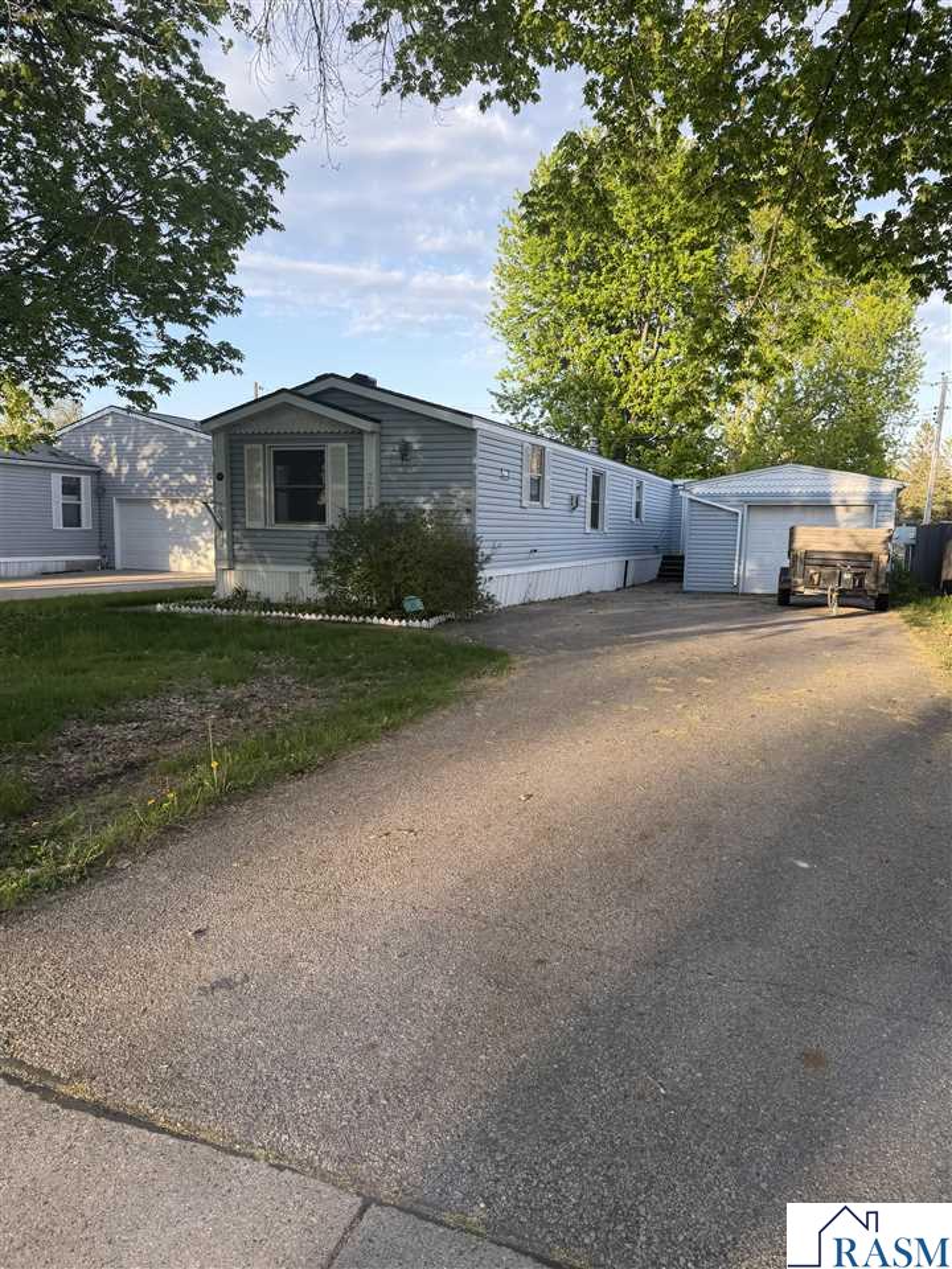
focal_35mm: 24
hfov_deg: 56.8
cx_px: 476
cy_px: 634
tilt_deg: -7.0
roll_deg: -1.3
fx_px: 880
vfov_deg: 71.6
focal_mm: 6.76
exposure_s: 1/813
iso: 80
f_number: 1.78
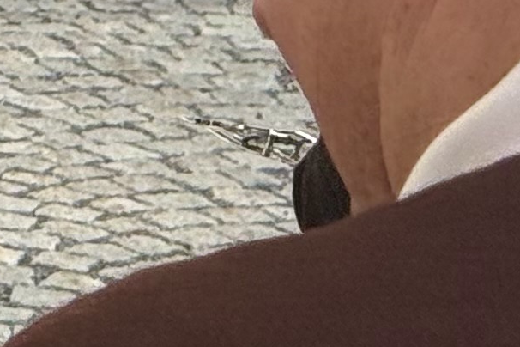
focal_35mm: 332
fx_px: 4795
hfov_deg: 6.0
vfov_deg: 4.0
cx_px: -723
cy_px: -723
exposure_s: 1/2976
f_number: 1.78
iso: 100
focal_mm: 6.76
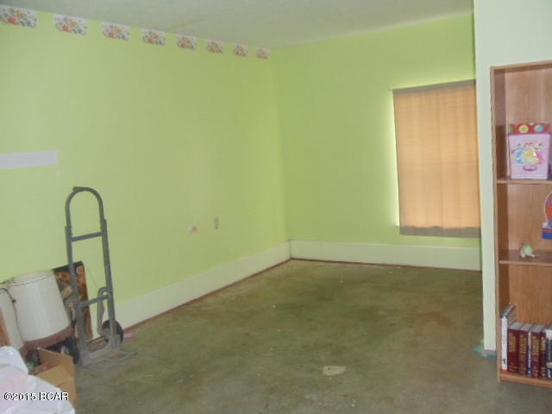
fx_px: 702
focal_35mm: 44
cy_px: 207
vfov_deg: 32.9
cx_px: 276
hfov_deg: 42.9
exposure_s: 1/8
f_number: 3.5
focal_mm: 6
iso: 400
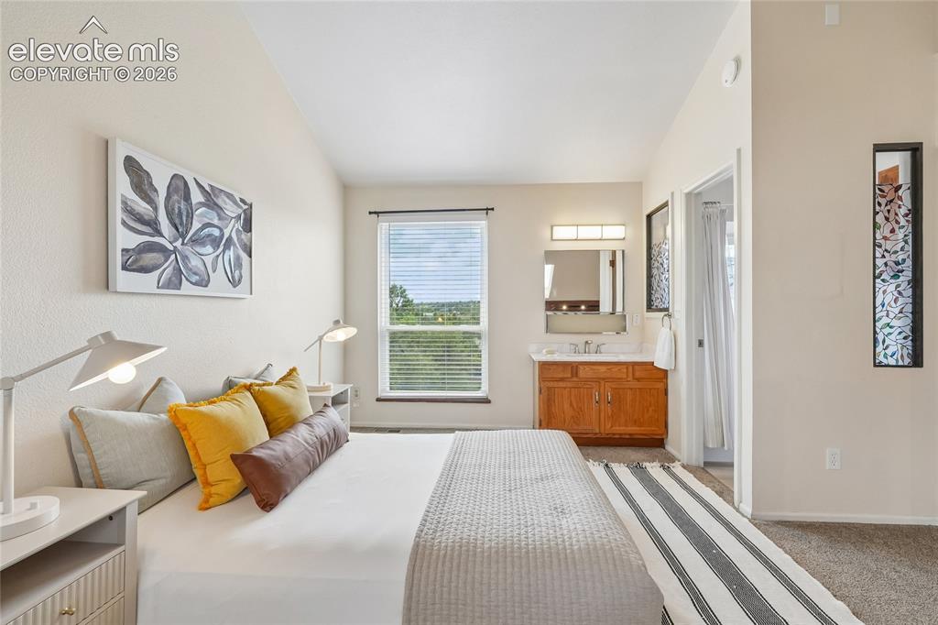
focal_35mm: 15
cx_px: 469
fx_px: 391
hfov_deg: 100.4
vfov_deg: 77.3
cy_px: 312
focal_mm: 10
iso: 800
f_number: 8
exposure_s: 1/25
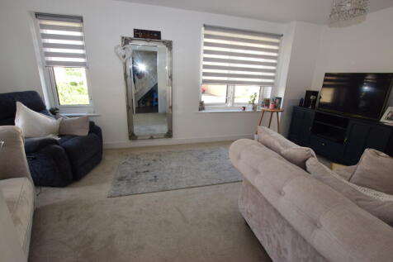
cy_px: 131
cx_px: 196
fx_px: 164
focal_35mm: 15
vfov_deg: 77.3
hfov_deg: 100.4
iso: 800
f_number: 8
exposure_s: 1/80
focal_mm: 10
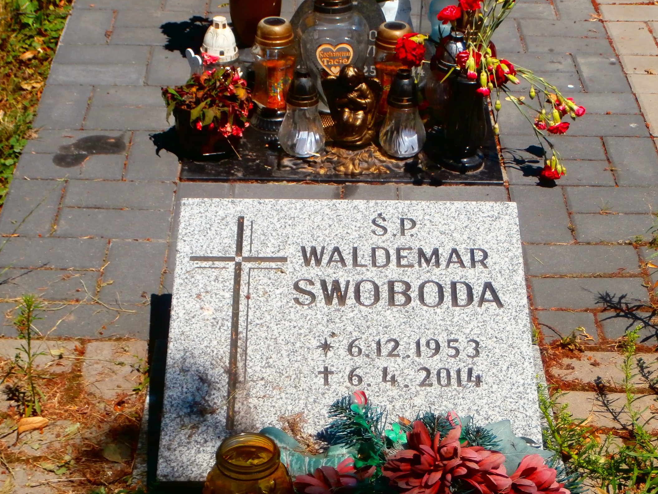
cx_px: 362
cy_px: 297
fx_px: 1540
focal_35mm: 81
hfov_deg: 24.1
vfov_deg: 18.2
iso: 100
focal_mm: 10.11
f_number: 4.5
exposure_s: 1/800
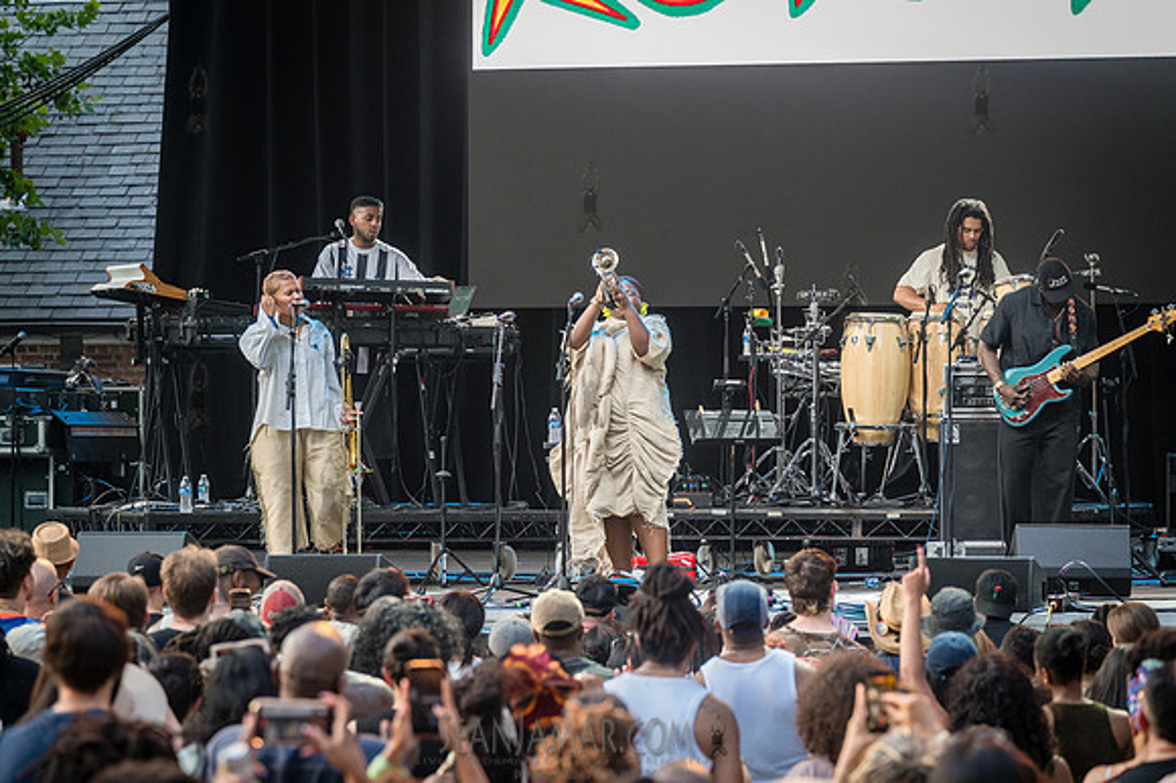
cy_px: 392
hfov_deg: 13.0
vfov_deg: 8.7
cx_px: 588
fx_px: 5152
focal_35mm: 158
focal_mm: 150
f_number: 4.5
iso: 1000
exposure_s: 1/320
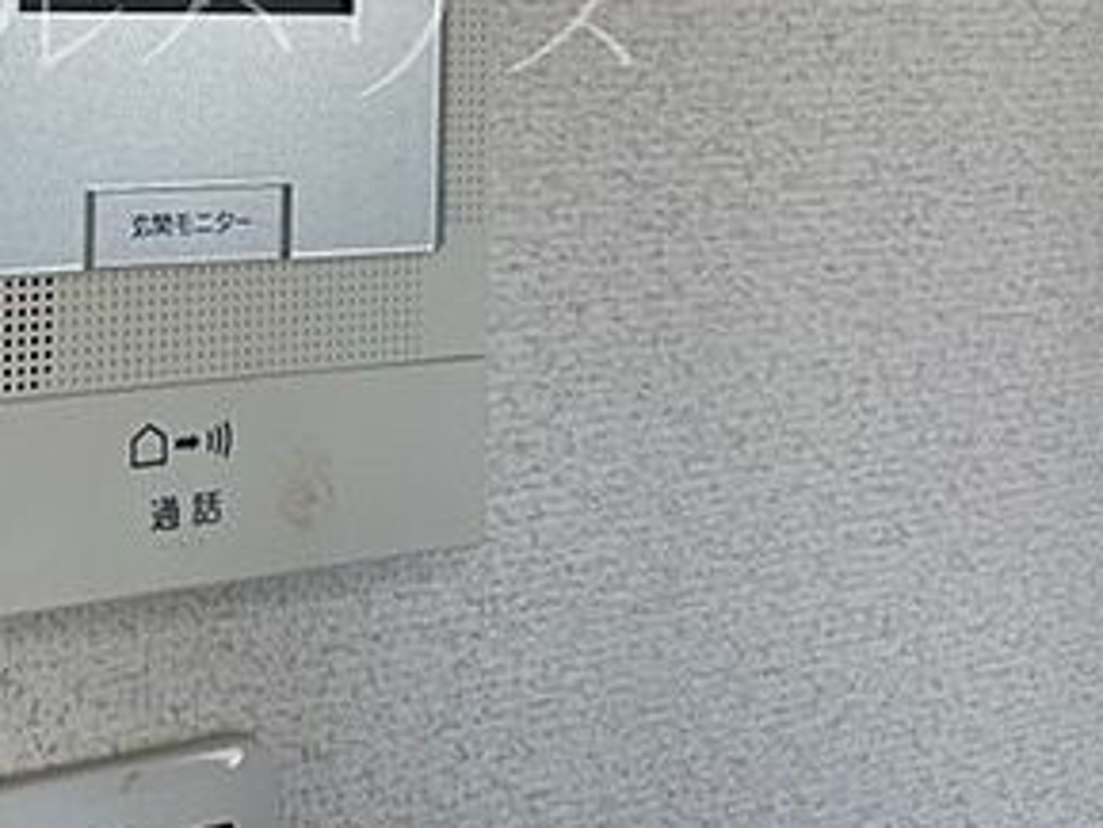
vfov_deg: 25.9
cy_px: 31
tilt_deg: -1.9
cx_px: 42
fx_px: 1721
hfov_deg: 33.0
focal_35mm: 54
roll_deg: +0.0
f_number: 1.6
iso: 80
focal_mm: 4.2
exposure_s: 1/120
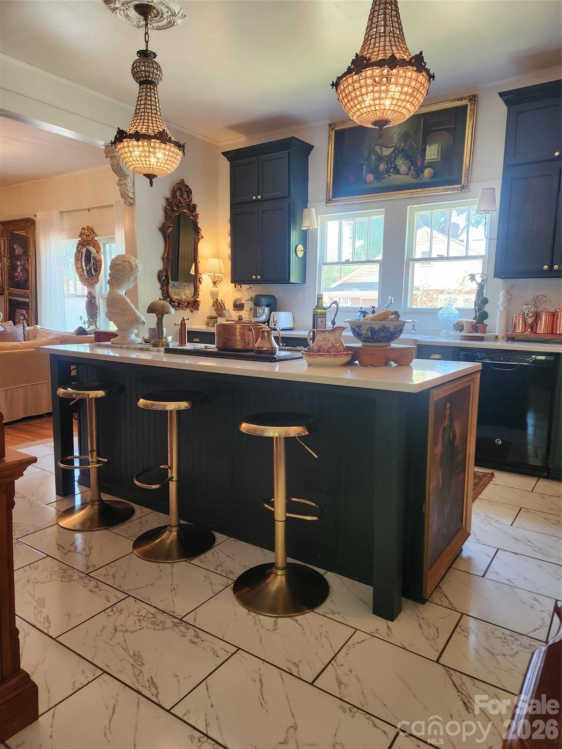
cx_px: 281
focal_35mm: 23
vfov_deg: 73.9
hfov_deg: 58.9
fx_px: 498
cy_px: 374
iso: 250
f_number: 1.8
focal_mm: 5.4
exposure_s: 1/120
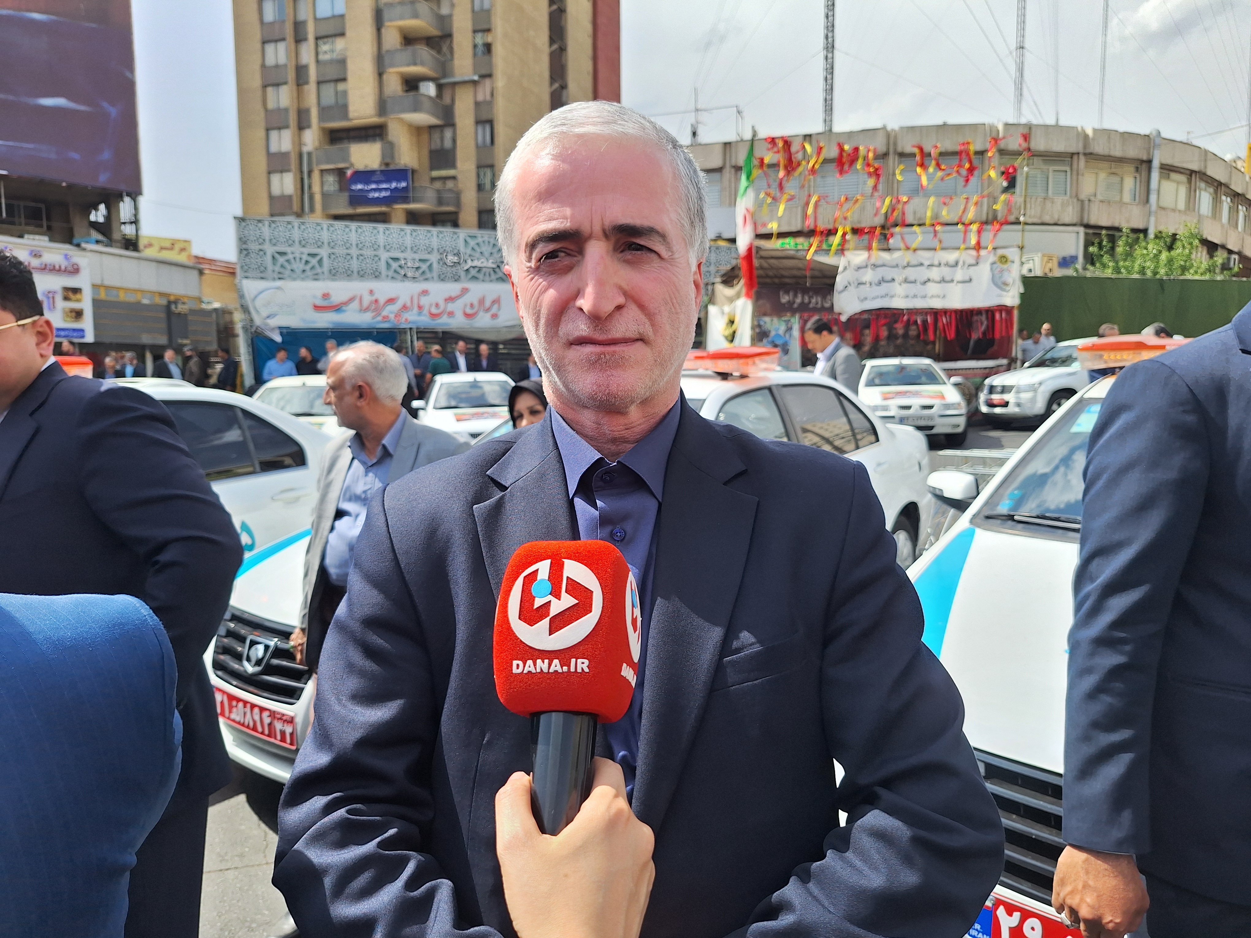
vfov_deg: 58.9
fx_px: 831
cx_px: 626
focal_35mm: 23
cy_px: 469
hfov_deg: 73.9
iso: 40
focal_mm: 5.54
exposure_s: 1/1441
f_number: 1.8
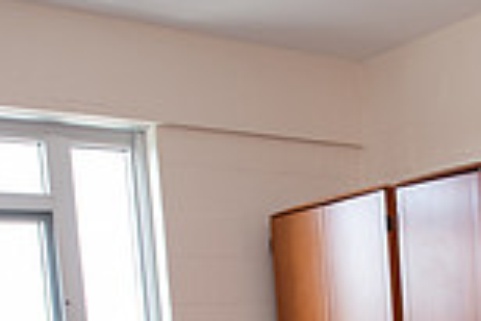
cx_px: 493
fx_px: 856
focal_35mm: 64
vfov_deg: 19.2
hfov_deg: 29.1
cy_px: 450
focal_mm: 17
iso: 400
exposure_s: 1/160
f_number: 4.5
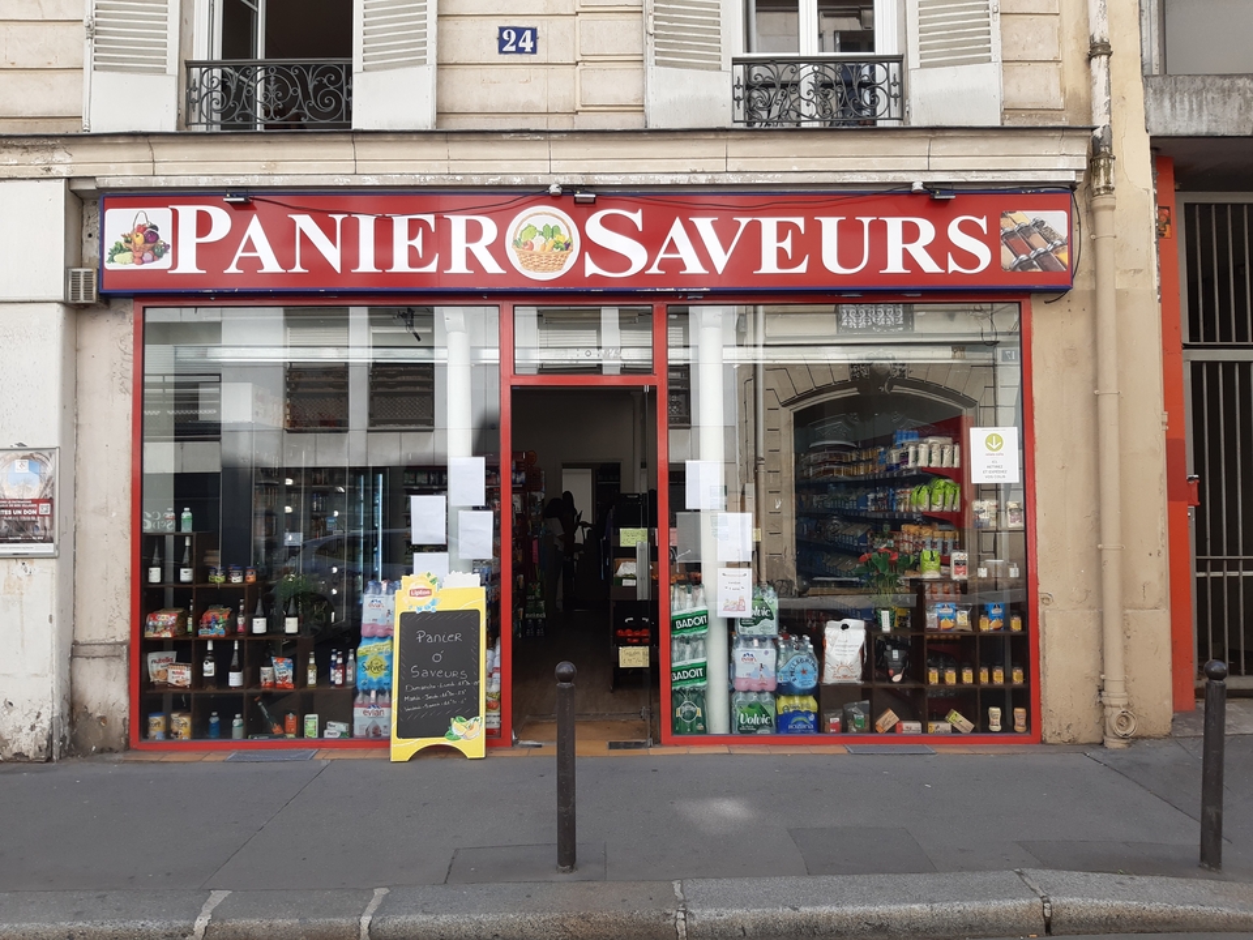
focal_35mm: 26
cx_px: 626
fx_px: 941
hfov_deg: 67.3
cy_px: 470
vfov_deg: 53.1
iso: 40
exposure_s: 1/496
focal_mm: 3.92
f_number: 1.7
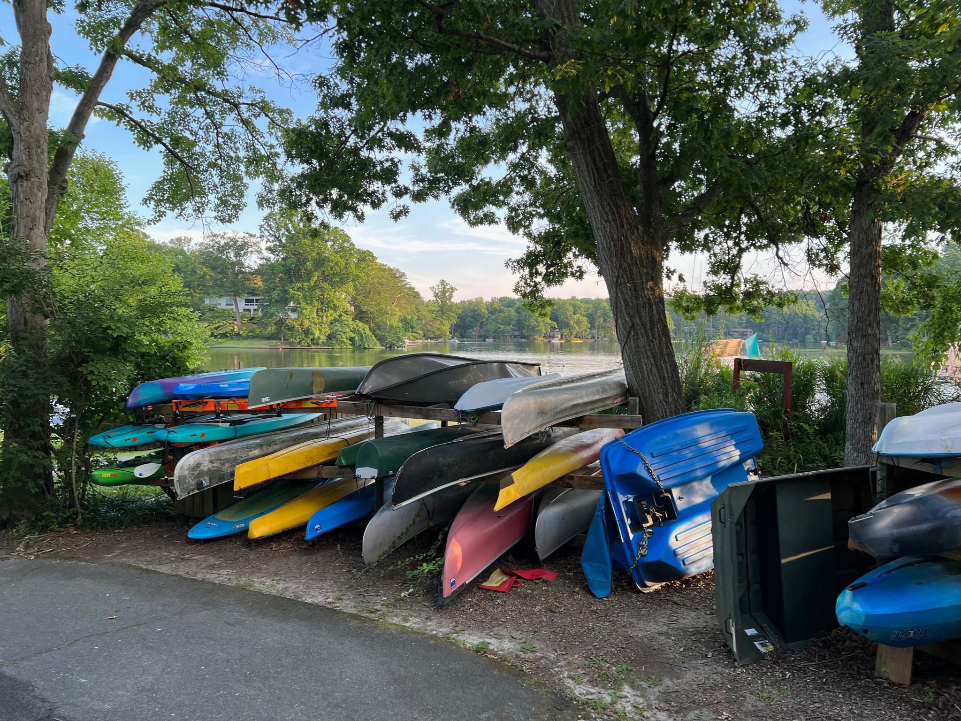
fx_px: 722
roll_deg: -0.7
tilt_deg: -2.5
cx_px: 480
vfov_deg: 53.1
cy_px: 360
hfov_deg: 67.3
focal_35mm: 26
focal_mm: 5.7
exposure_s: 1/171
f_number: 1.5
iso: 40
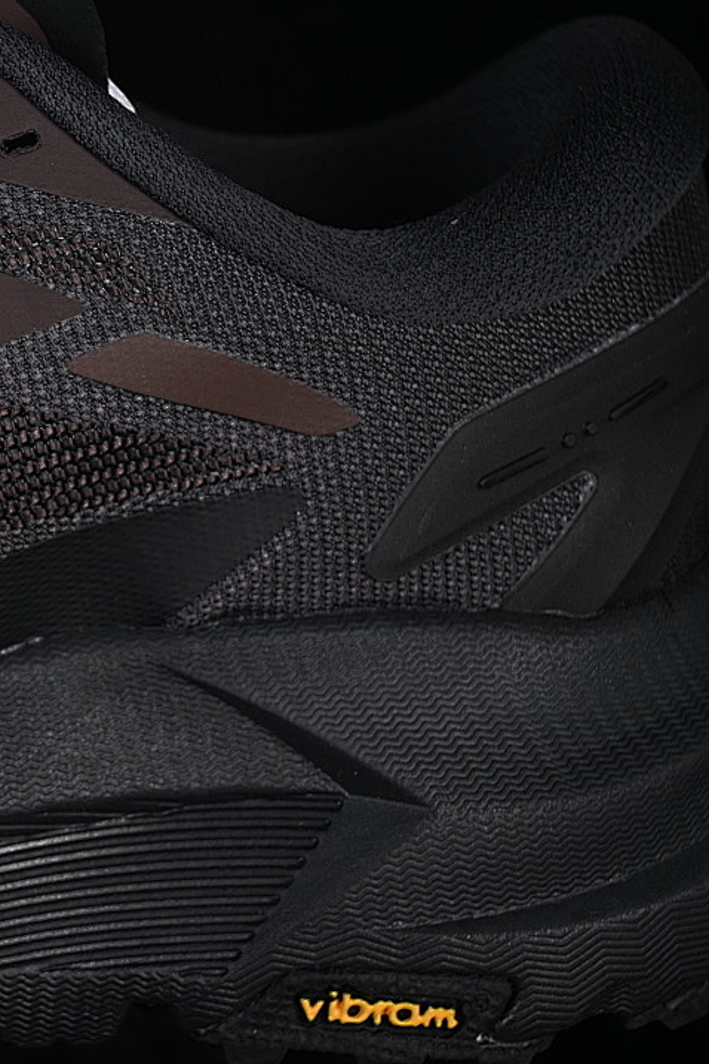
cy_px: 531
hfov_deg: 11.9
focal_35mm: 113
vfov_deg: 18.1
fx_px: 3338
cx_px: -86
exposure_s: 1/60
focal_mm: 50
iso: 160
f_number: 6.3
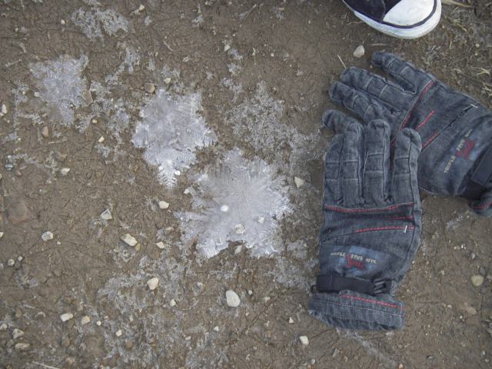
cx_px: 246
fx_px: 895
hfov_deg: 30.7
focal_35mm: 63
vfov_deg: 23.3
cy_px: 184
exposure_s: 1/50
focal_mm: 10.5
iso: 100
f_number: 3.7
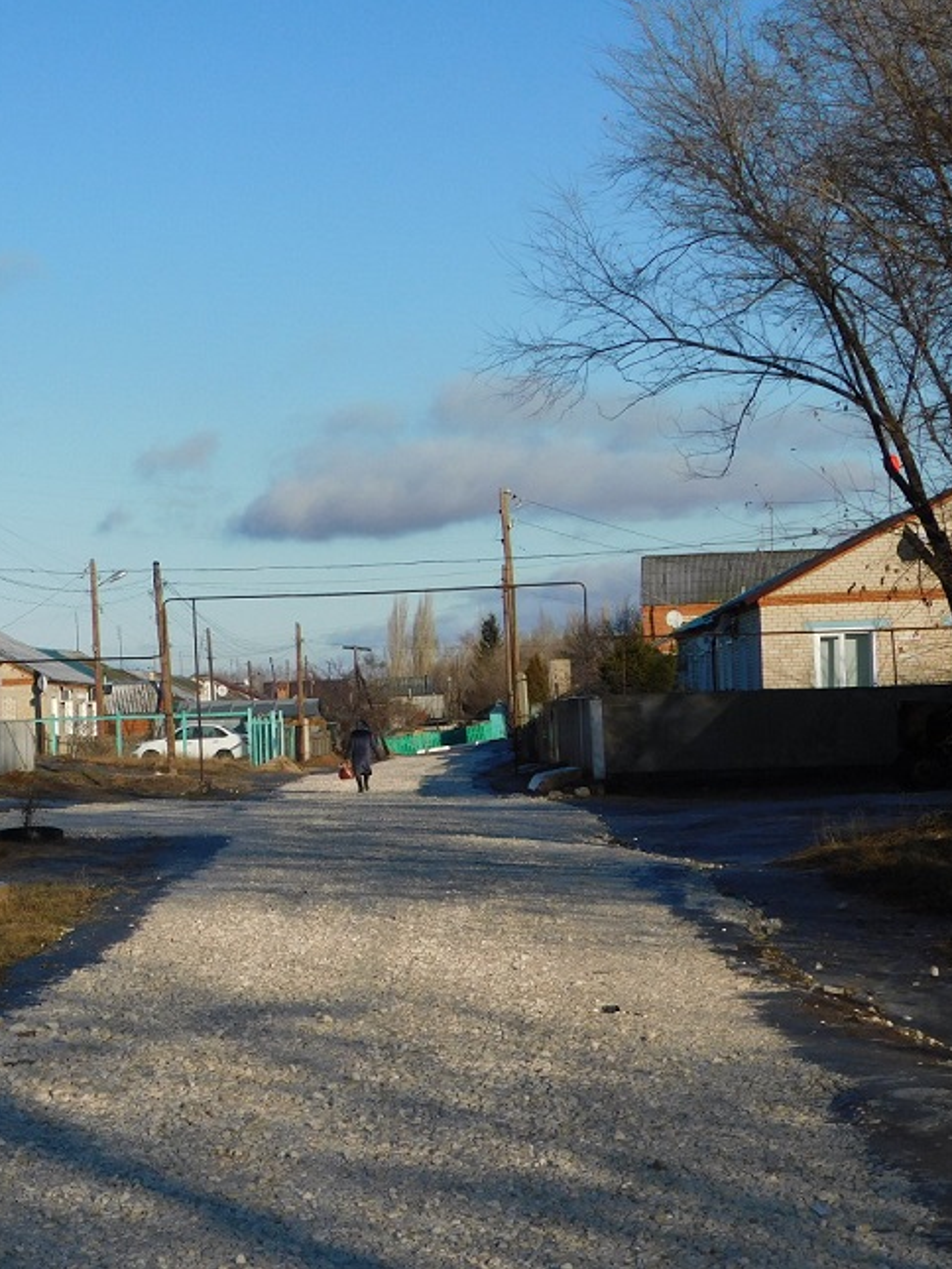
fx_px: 2896
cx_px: 207
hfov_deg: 18.5
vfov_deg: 24.7
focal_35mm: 79
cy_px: 634
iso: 125
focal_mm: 10.4
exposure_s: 1/400
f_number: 8
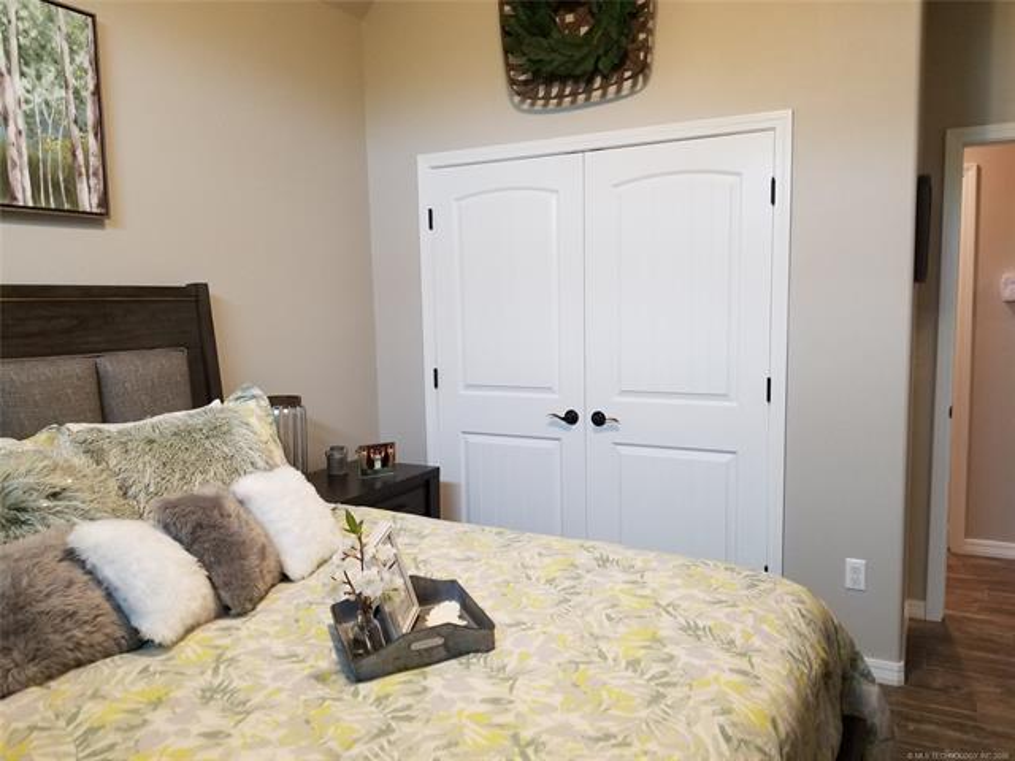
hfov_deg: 67.3
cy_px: 380
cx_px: 508
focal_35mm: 26
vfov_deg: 53.1
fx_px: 762
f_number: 1.7
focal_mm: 4.3
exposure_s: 1/40
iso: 160
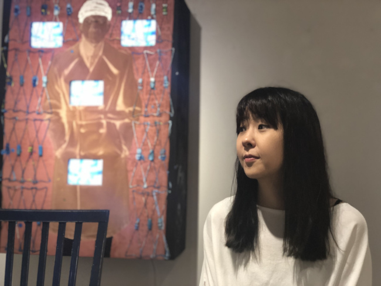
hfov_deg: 36.8
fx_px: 572
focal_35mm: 52
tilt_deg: +2.2
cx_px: 190
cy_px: 143
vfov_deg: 28.0
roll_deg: -1.3
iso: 125
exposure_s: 1/30
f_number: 2.4
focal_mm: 6
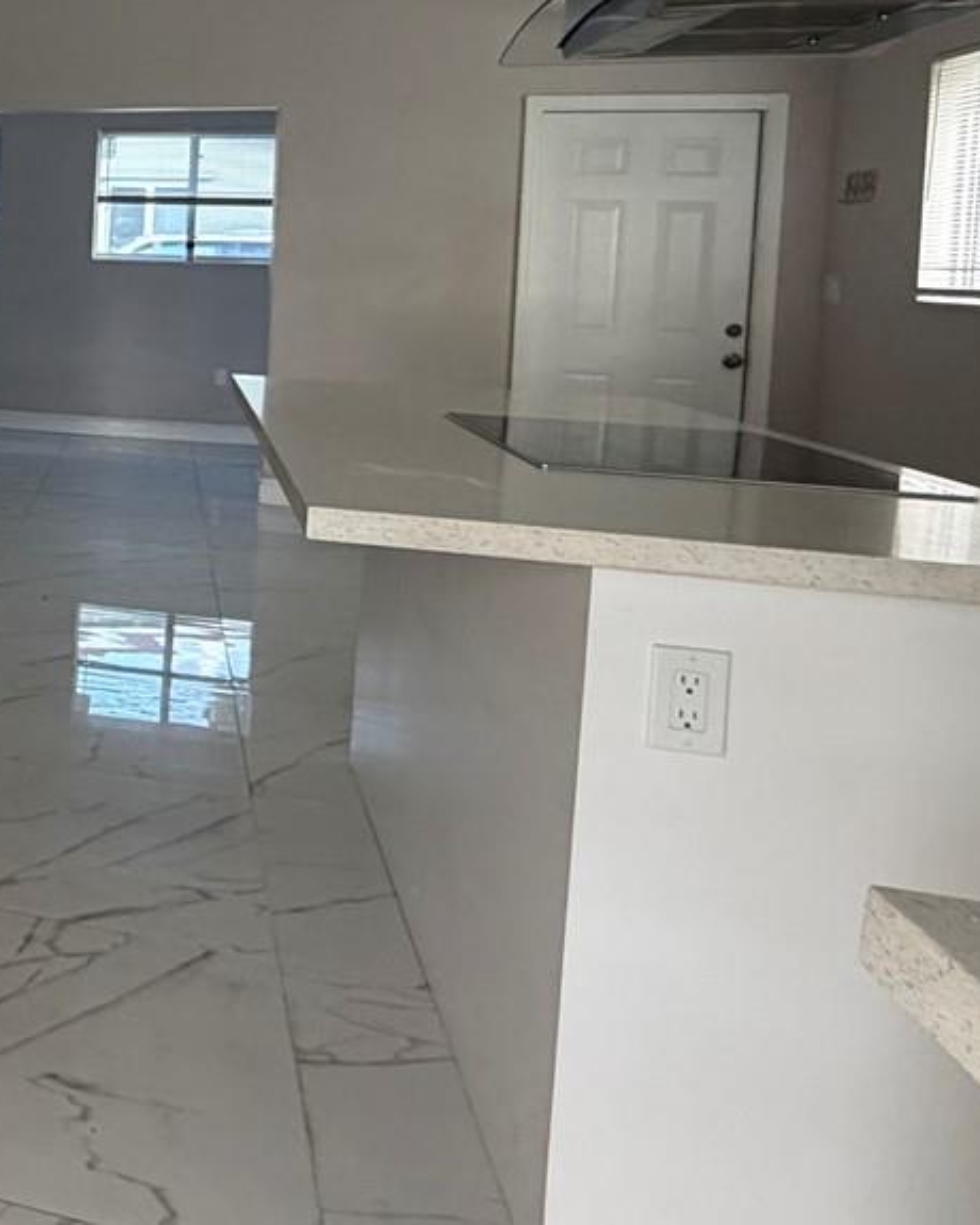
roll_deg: -1.7
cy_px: 322
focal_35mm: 38
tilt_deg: -1.5
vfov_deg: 46.4
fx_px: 1378
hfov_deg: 30.2
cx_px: -322
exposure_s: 1/108
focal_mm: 2.22
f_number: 2.2
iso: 320
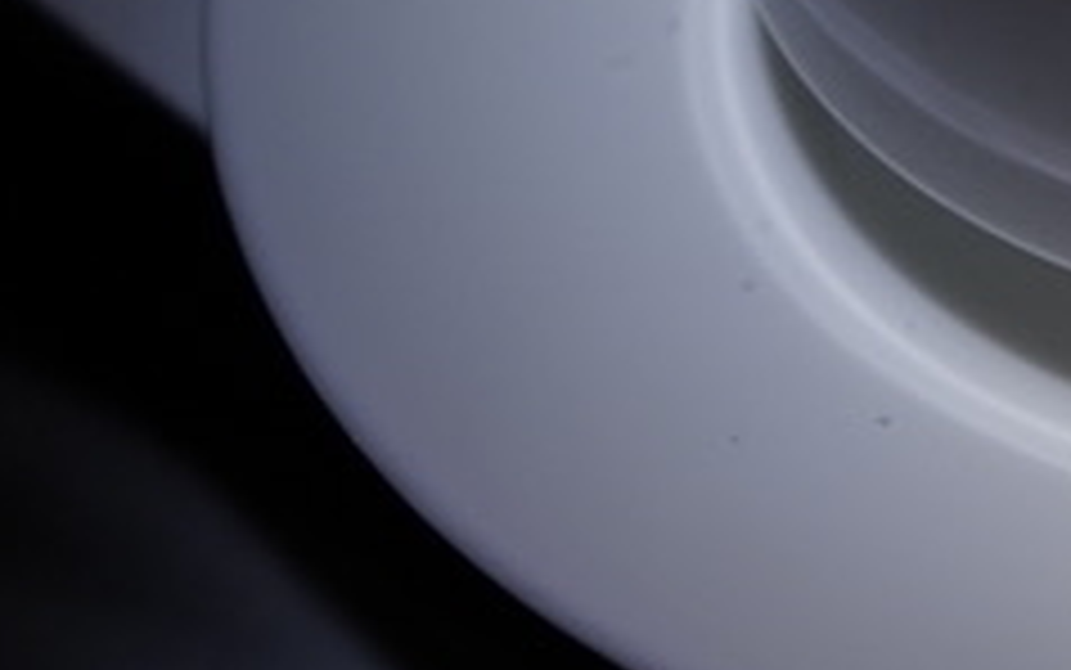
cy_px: -490
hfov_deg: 14.8
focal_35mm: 130
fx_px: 3796
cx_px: 1670
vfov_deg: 9.6
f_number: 4
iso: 500
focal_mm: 28
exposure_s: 1/60
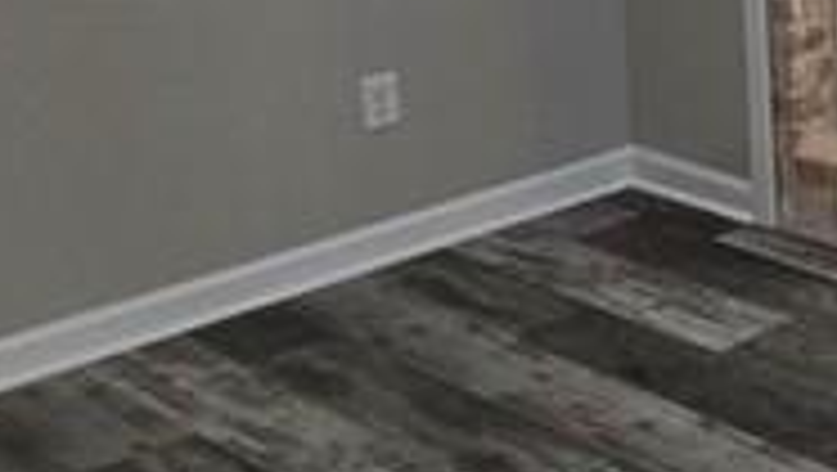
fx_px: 1733
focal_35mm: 78
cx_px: 1562
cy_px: -292
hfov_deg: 19.3
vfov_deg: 14.2
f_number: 1.9
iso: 64
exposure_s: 1/120
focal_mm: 2.2
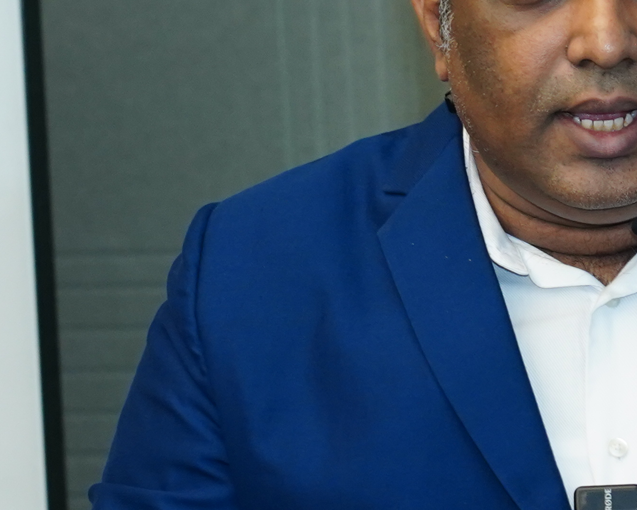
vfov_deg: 3.5
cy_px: 226
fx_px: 8352
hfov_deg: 4.4
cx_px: 503
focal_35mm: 443
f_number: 5.6
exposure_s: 1/160
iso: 1600
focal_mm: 105
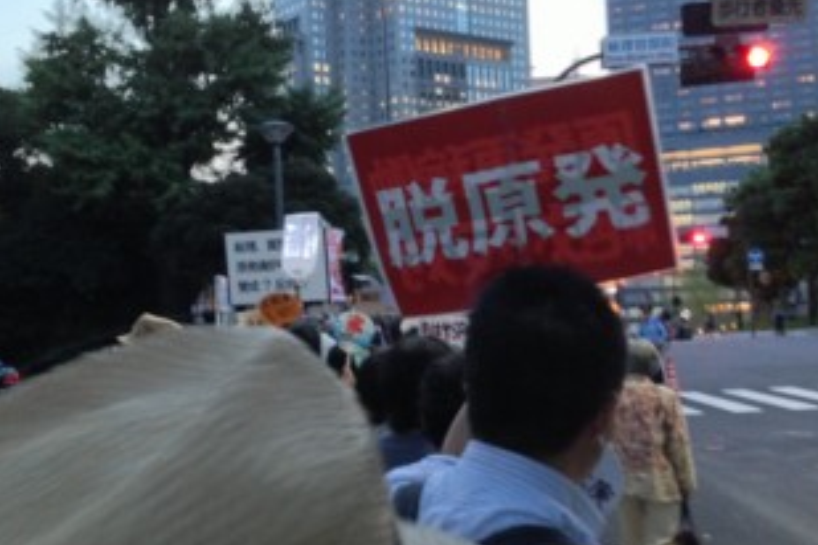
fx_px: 1136
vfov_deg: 27.0
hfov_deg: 39.3
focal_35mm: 50
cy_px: 286
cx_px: 296
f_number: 2.4
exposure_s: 1/20
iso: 400
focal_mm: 4.13
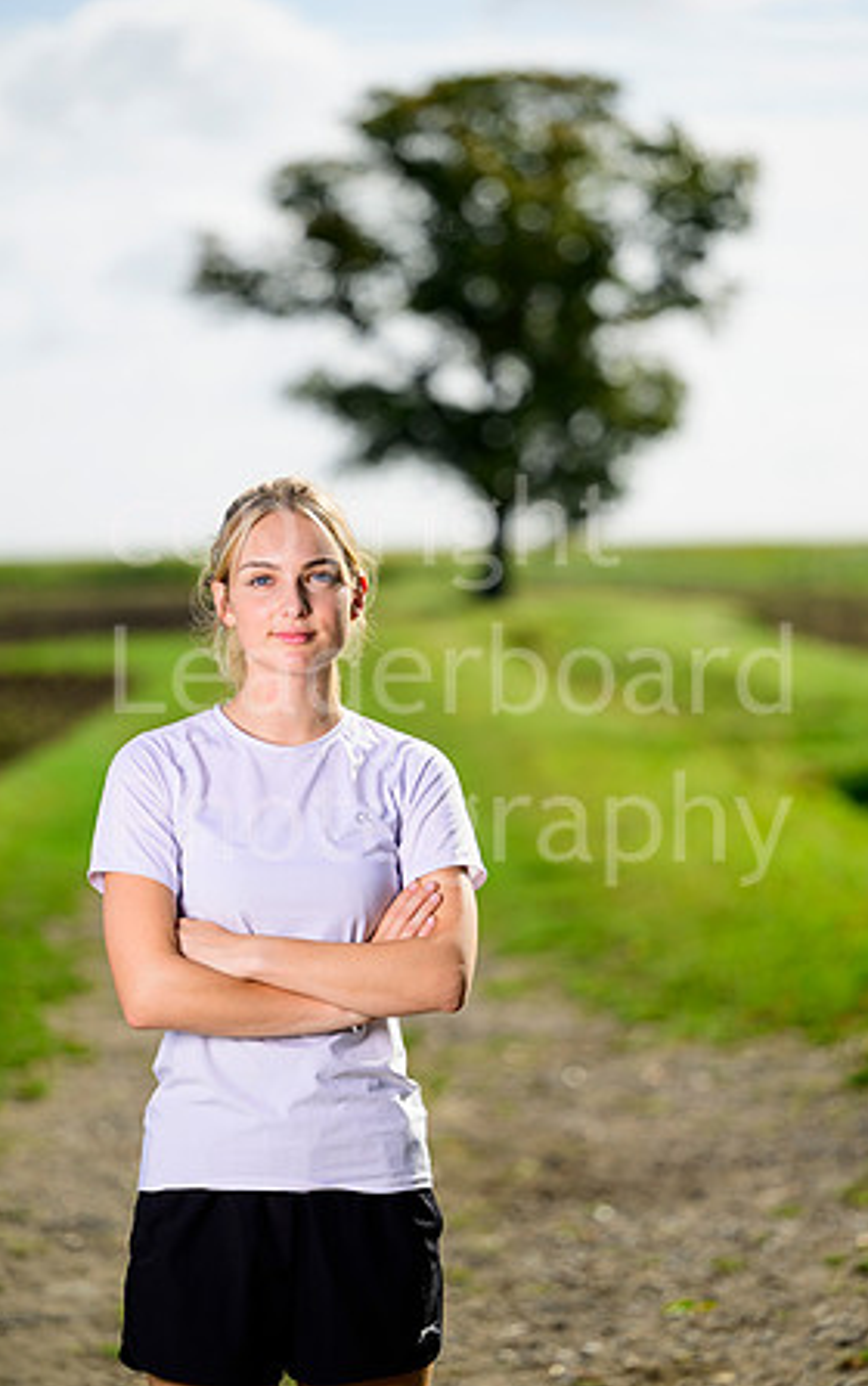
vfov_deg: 17.0
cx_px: 456
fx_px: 4648
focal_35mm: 123
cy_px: 695
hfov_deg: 10.7
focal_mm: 120
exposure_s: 1/2000
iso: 64
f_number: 2.8
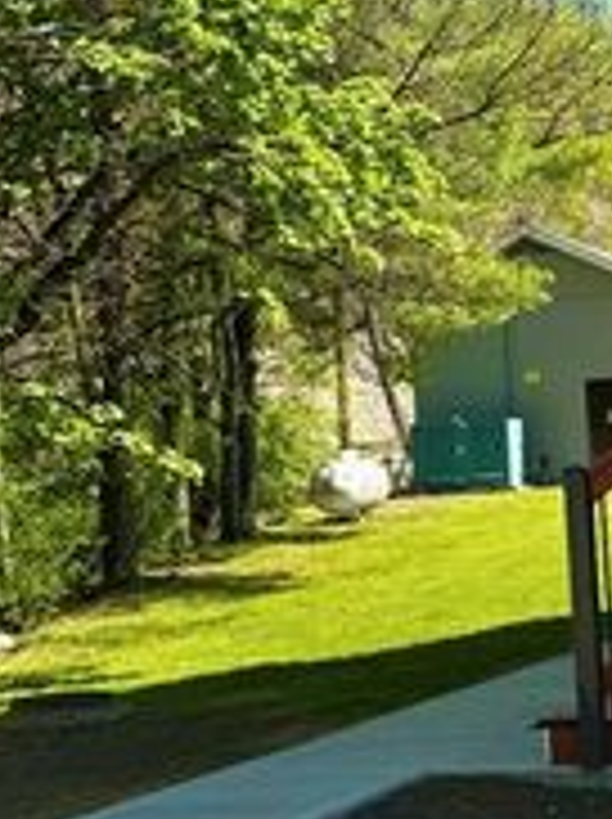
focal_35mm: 88
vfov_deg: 22.2
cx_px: 675
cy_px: 529
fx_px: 2079
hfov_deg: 16.2
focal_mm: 6.76
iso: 80
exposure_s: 1/2299
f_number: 1.78
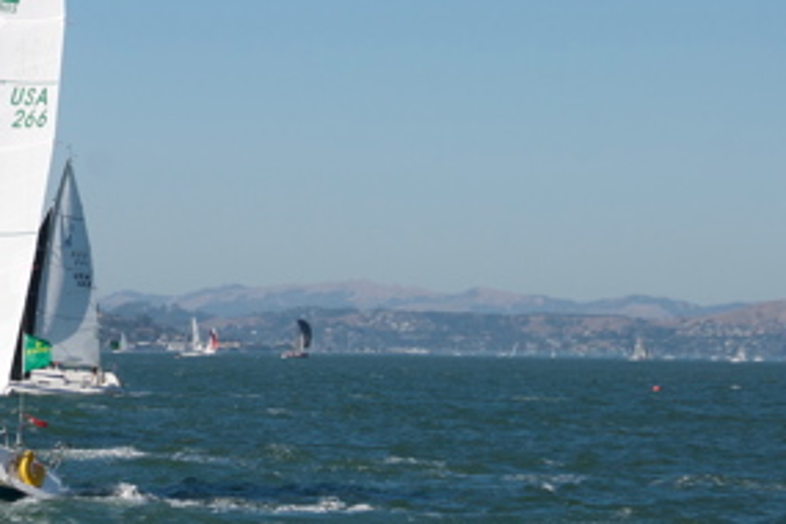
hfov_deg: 10.4
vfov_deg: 7.0
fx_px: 4279
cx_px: 25
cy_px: 76
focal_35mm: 196
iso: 320
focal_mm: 62
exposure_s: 1/1250
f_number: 9
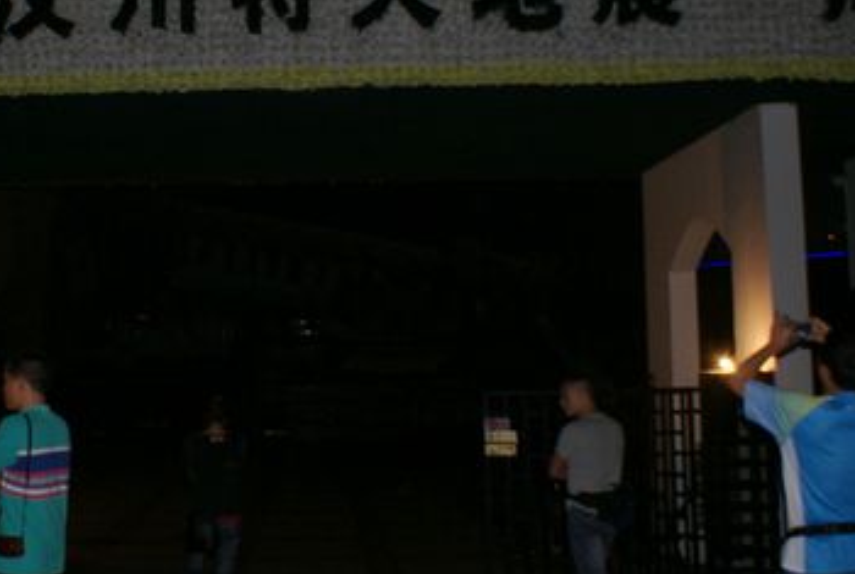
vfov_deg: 25.0
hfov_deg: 35.8
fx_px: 1285
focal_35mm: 54
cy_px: 180
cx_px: 198
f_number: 5
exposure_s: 1/60
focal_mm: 18
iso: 200
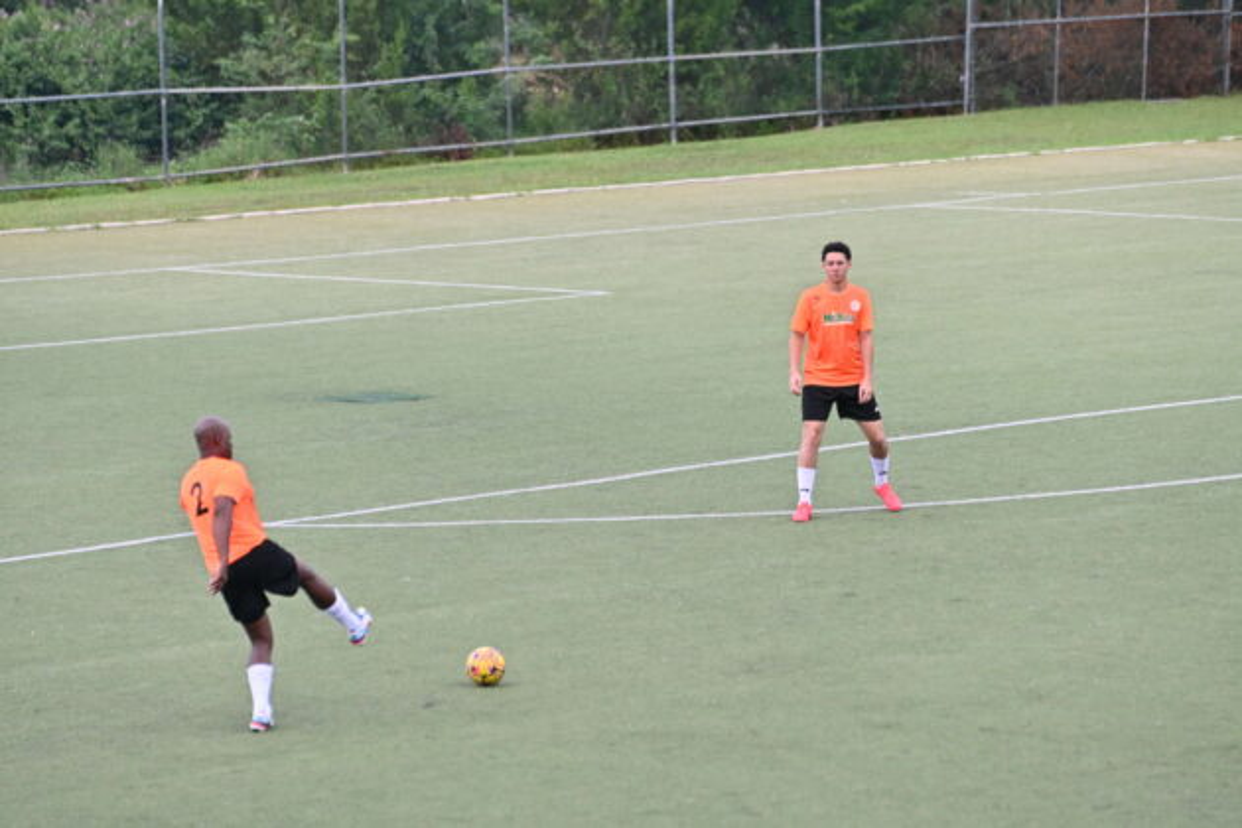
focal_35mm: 248
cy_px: 414
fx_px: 8538
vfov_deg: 5.6
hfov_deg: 8.3
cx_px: 621
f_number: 3.2
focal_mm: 165
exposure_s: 1/4000
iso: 1600
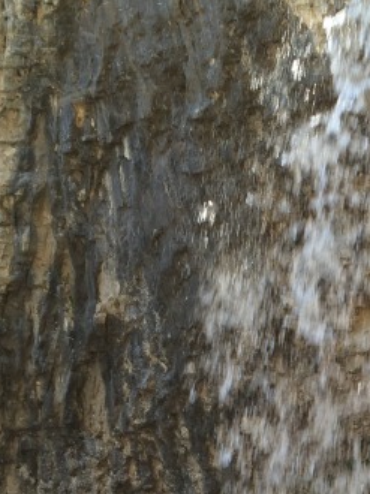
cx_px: 382
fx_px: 1070
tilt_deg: +0.5
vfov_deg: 25.0
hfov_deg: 19.0
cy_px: 468
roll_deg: -2.9
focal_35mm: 75
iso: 32
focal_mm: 4.15
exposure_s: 1/144
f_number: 2.2
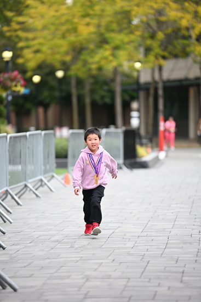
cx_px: 100
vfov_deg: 10.3
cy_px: 151
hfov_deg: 6.9
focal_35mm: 200
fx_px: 1674
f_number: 2.8
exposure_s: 1/1600
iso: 640
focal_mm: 200
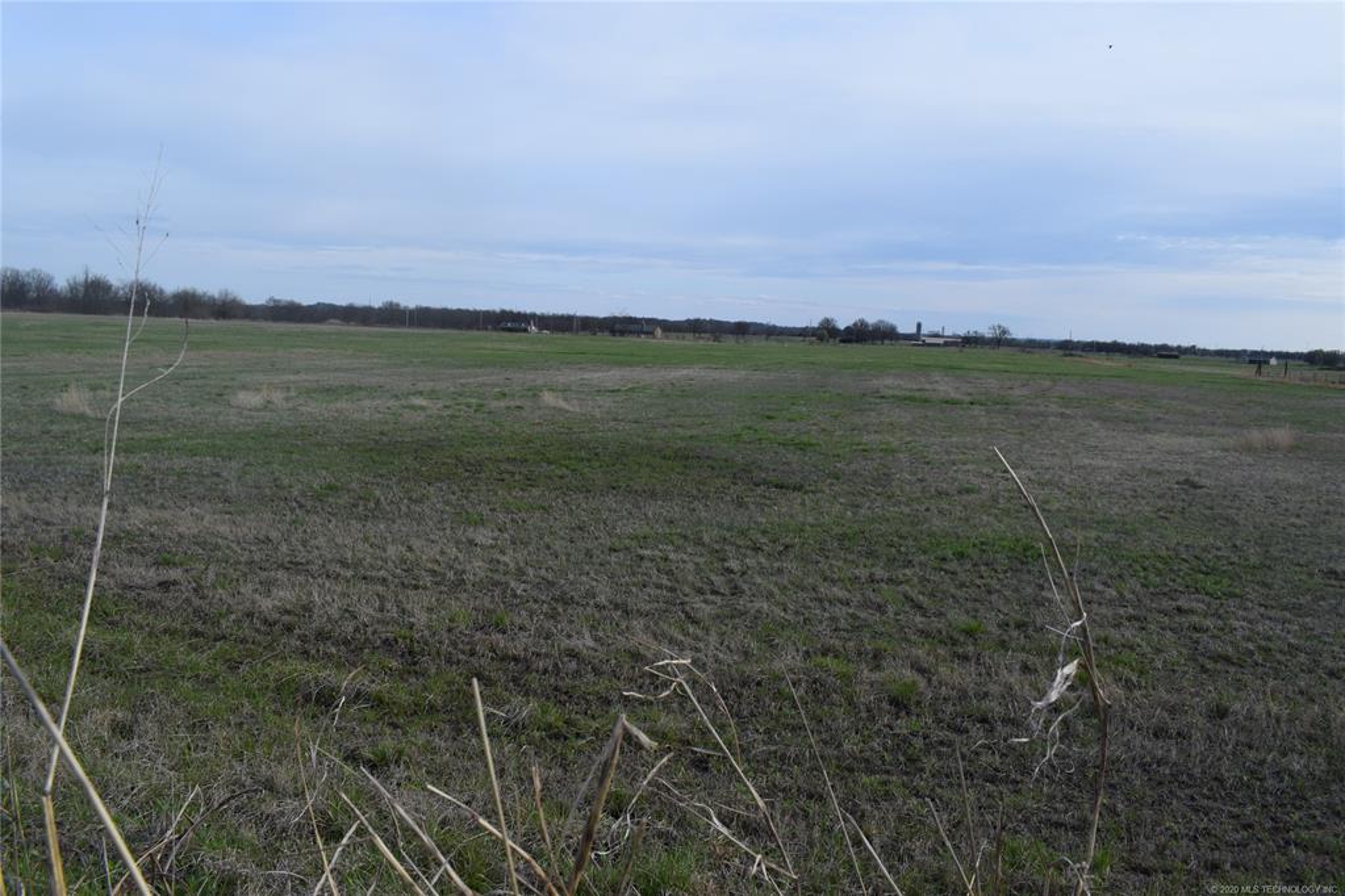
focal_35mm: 27
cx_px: 672
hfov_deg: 67.4
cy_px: 448
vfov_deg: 47.9
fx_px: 1009
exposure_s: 1/320
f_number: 9
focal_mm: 18
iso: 200
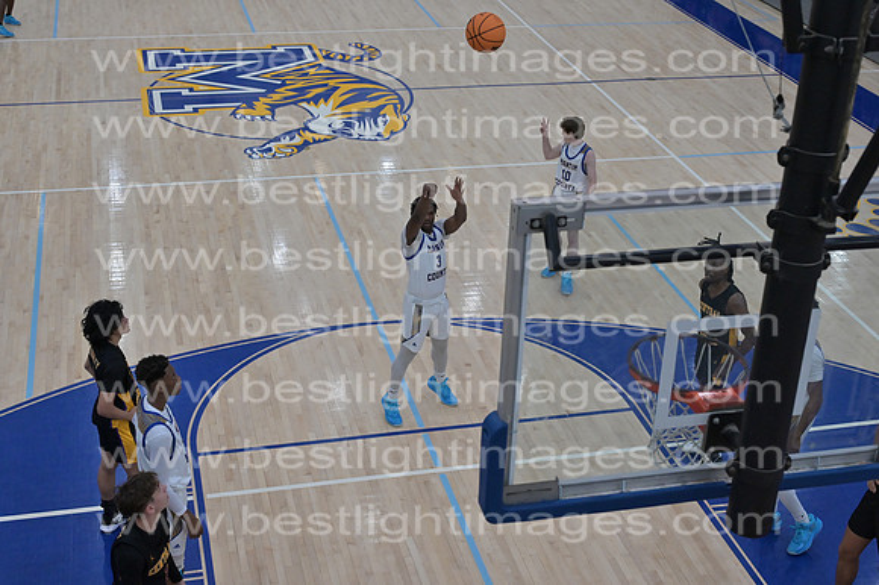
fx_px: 1220
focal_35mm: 50
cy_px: 292
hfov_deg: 39.6
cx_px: 440
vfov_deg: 27.0
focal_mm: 50
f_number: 4
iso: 3200
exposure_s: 1/800
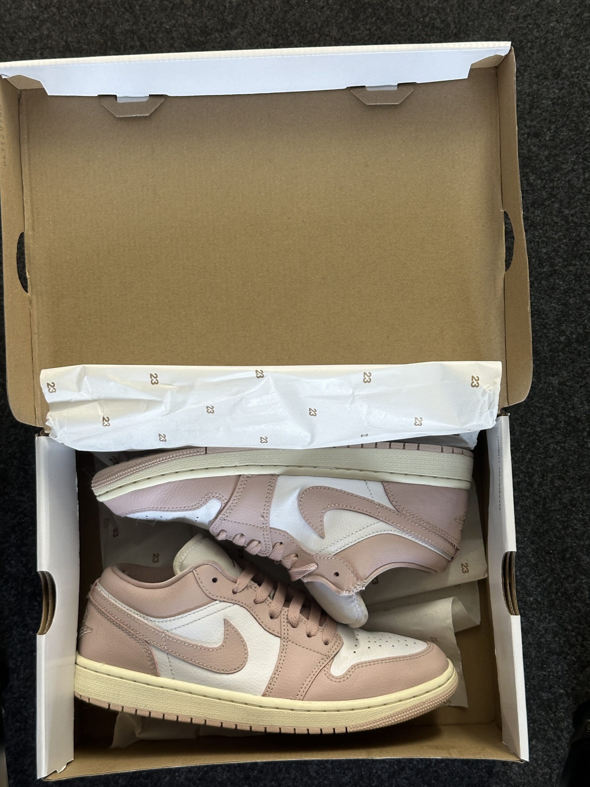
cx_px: 295
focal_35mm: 48
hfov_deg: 30.3
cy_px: 394
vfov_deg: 39.7
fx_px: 1091
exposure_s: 1/50
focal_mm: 6.86
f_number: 1.78
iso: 125
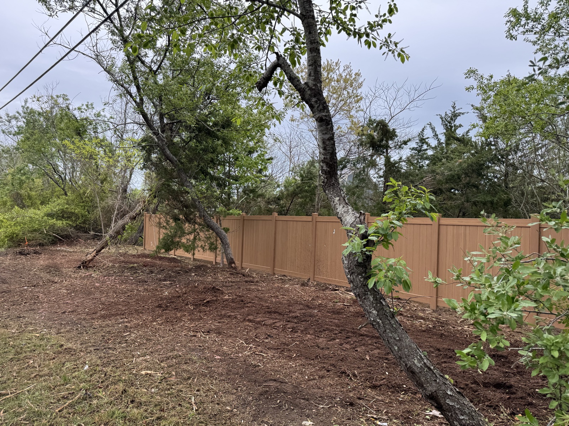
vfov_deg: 56.8
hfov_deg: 71.6
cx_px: 284
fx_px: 394
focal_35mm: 24
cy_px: 213
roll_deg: -1.6
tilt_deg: -2.8
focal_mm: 6.76
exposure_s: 1/765
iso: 80
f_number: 1.78
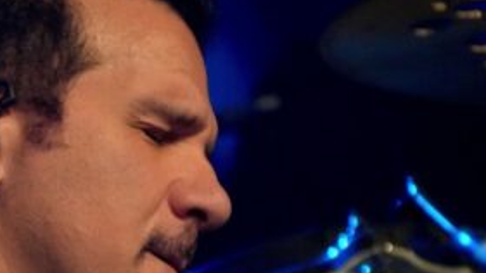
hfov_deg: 2.4
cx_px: -67
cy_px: 282
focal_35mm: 897
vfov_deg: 1.4
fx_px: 11564
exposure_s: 1/125
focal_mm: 209
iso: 6400
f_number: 6.3
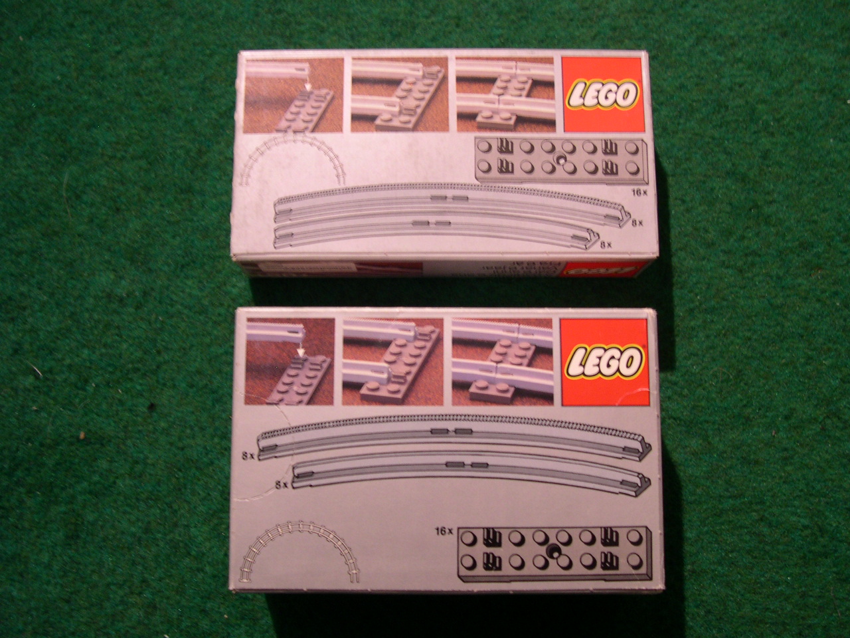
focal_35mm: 38
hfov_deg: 49.0
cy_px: 319
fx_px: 933
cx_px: 425
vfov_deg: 37.7
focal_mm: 8
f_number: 2.8
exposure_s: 1/4.8
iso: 154
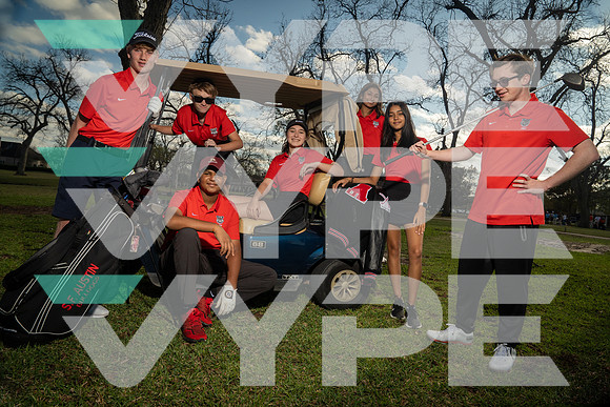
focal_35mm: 24
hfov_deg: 73.7
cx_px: 305
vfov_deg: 53.2
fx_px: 407
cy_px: 204
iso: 500
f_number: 8
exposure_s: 1/200
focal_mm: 24
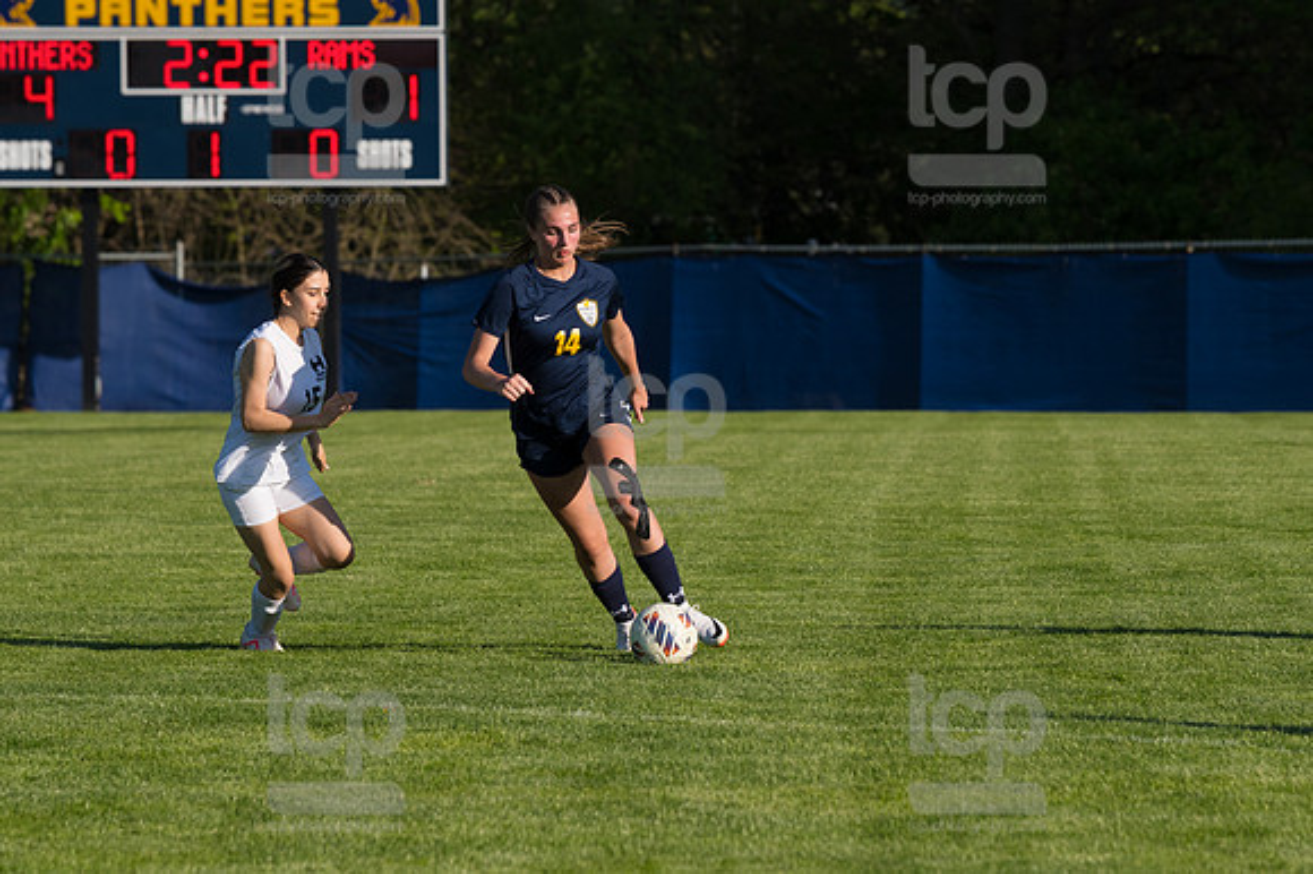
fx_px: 10935
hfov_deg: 6.9
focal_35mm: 300
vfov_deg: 4.6
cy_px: 437
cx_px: 656
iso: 250
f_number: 5.6
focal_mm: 200
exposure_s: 1/1600
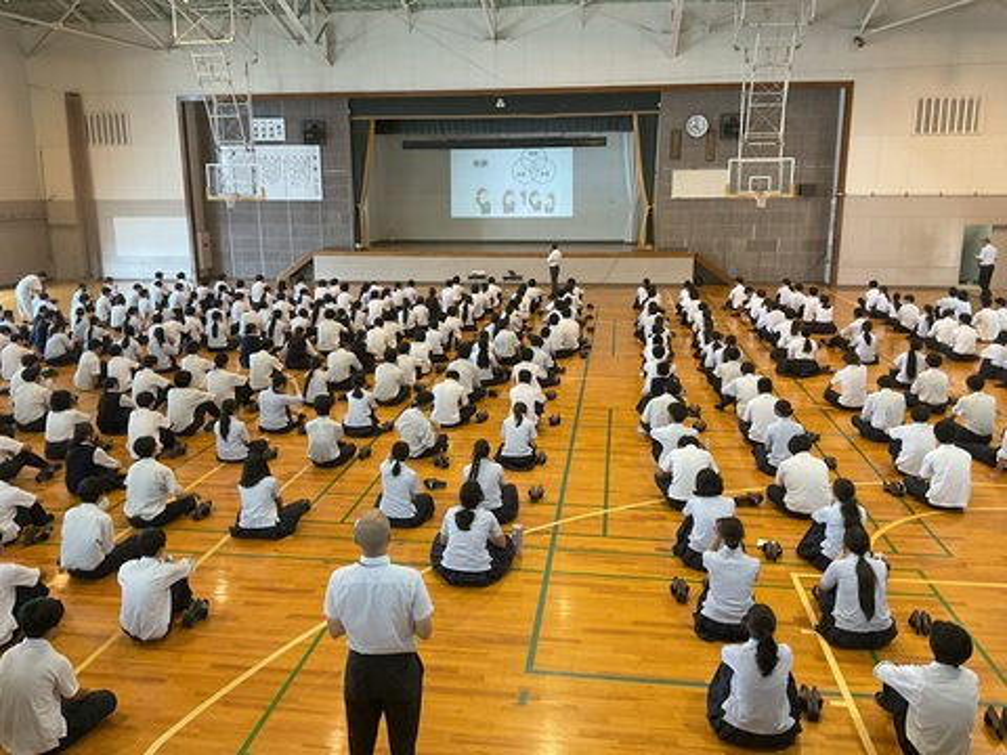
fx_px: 844
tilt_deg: -15.6
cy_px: 378
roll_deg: -0.4
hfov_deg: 61.7
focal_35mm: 29
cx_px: 504
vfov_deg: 48.2
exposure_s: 1/60
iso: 200
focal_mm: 3
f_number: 1.8
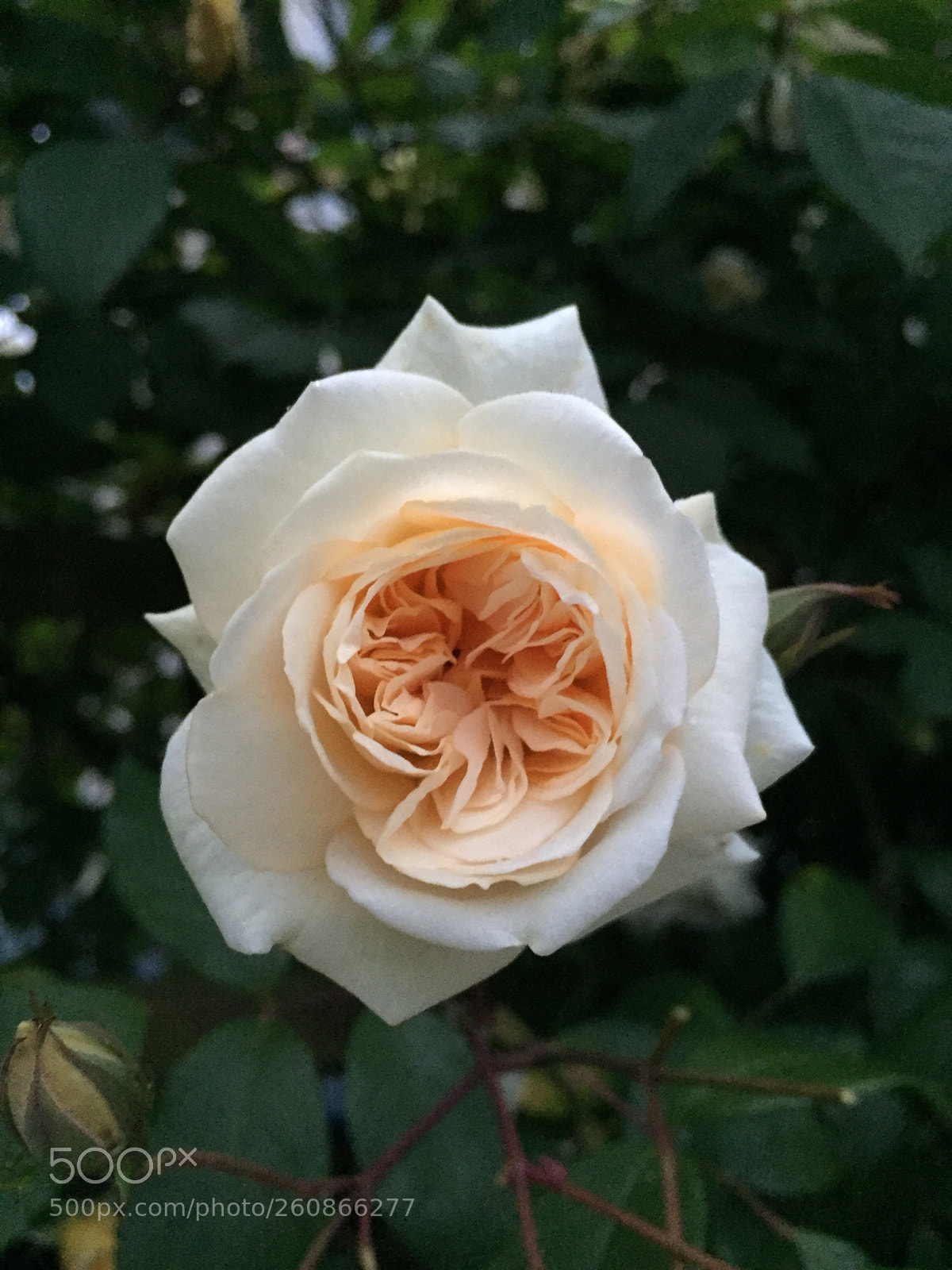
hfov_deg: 48.2
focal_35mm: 29
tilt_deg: +0.1
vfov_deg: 61.7
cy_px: 635
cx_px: 476
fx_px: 1063
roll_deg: -2.8
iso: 320
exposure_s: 1/17
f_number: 2.2
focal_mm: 4.15
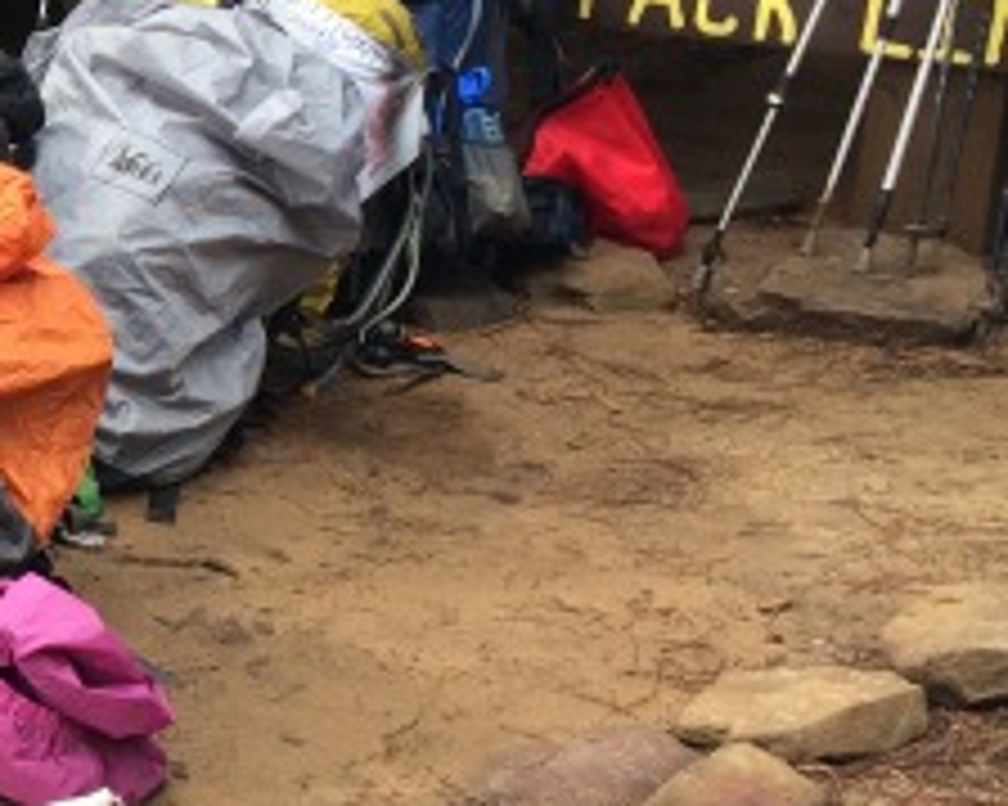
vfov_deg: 15.2
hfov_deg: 16.8
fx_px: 3012
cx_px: -616
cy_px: 446
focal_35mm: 101
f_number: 2.2
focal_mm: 4.15
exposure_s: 1/255
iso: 32
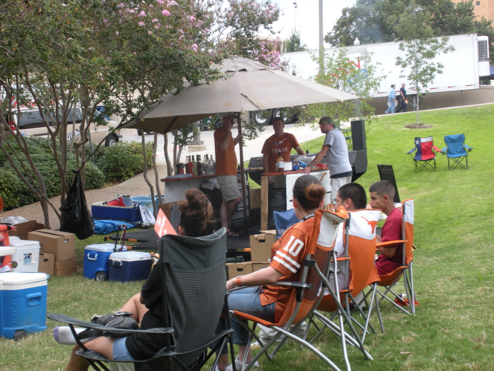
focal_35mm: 52
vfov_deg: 28.0
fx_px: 742
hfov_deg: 36.8
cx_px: 247
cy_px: 186
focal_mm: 9.1
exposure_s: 1/103
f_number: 4.4
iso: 64
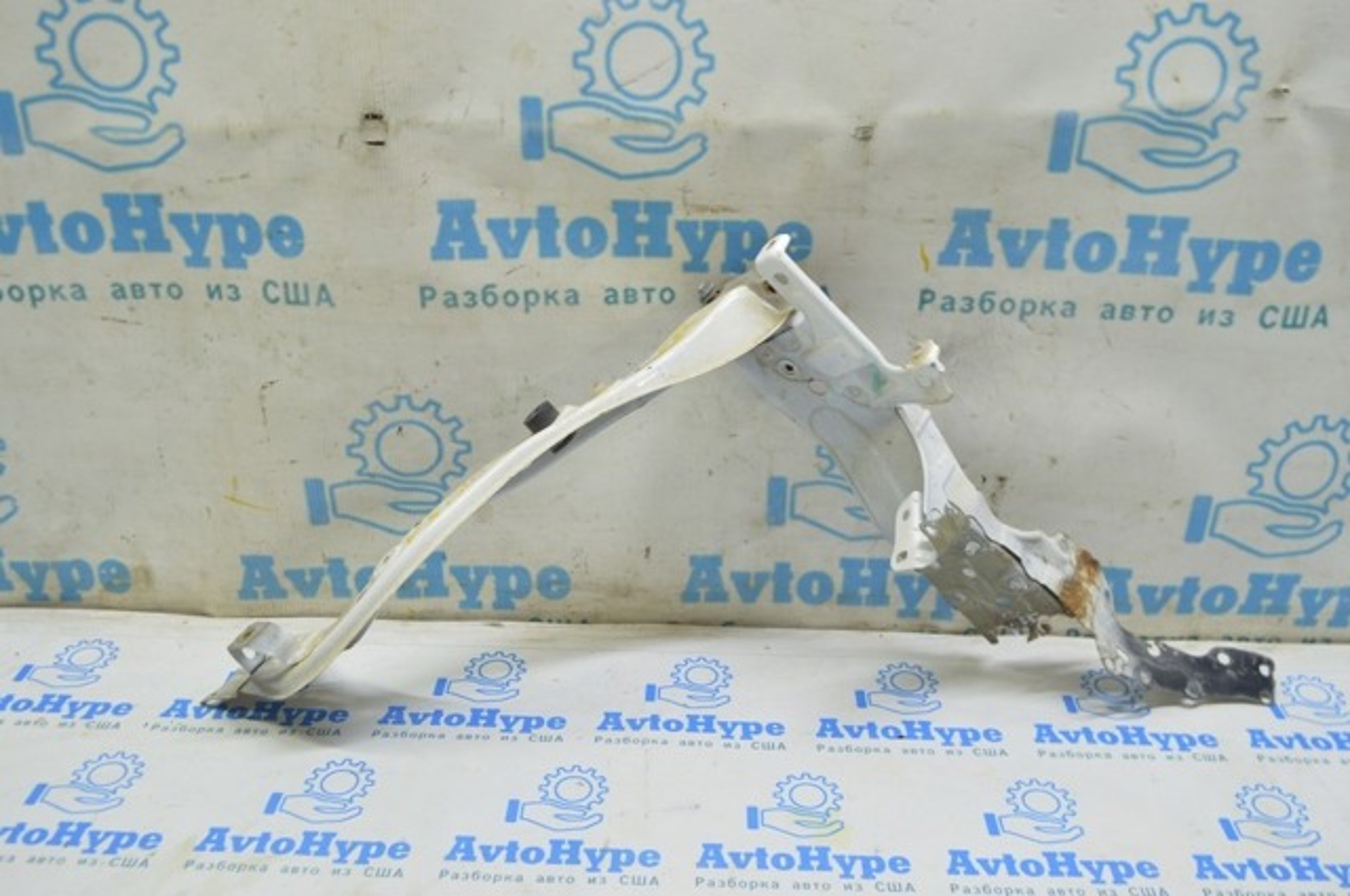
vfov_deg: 38.3
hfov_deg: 55.2
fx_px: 1292
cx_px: 675
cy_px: 448
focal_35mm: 34
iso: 400
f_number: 5.6
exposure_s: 1/20
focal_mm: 23
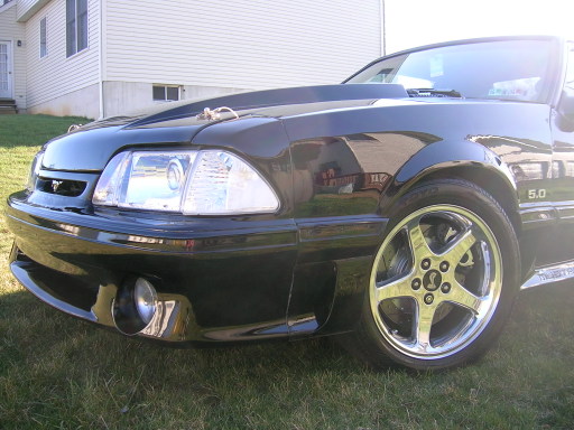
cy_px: 215
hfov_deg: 52.6
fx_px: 580
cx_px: 287
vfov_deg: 40.7
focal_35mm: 35
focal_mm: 5.4
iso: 50
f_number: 2.8
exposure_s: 1/149
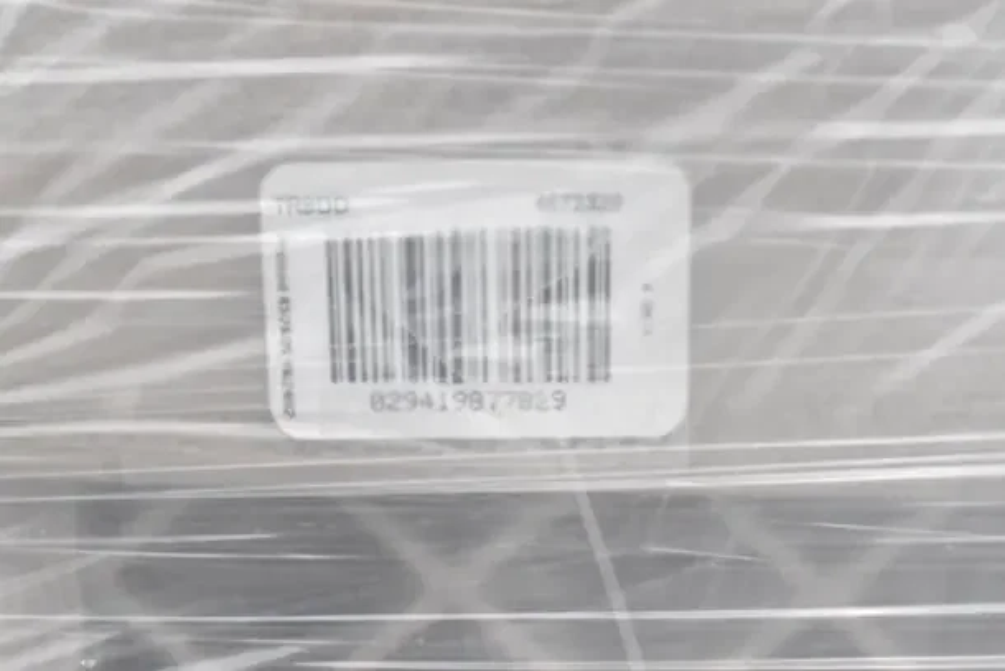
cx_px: 502
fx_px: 1424
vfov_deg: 26.5
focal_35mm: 51
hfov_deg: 38.9
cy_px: 336
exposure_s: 1/1250
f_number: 18
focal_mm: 34
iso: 6400
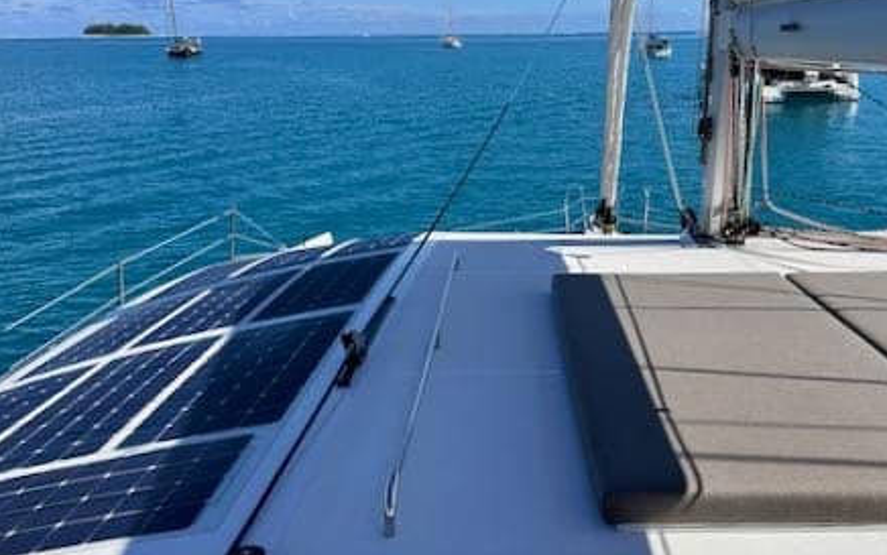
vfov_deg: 36.3
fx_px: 847
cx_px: 525
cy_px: 266
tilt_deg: -15.4
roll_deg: +2.2
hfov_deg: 55.0
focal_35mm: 35
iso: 80
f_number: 1.78
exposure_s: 1/7042
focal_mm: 6.86
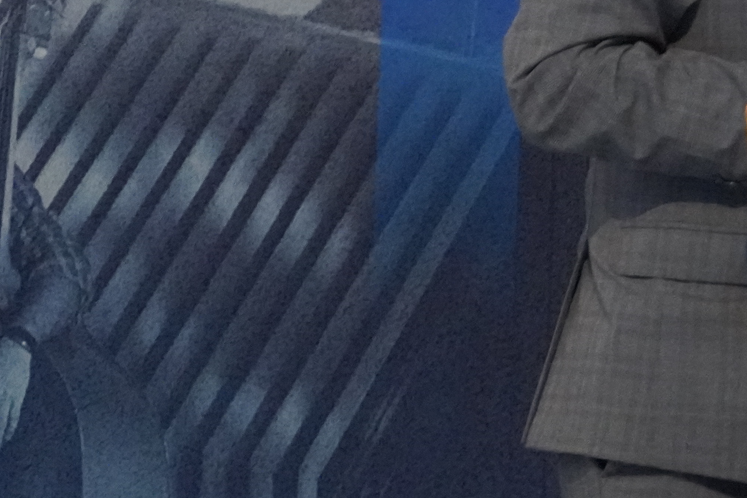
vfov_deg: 1.5
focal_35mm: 937
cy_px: -93
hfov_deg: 2.2
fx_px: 19443
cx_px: 975
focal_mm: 210
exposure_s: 1/25
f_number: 6.3
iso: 6400
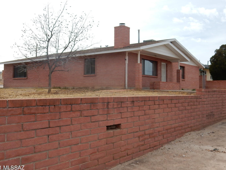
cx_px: 117
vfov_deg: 34.3
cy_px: 77
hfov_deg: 44.8
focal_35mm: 42
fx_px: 274
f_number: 4
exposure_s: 1/1250
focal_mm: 6.4
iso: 125
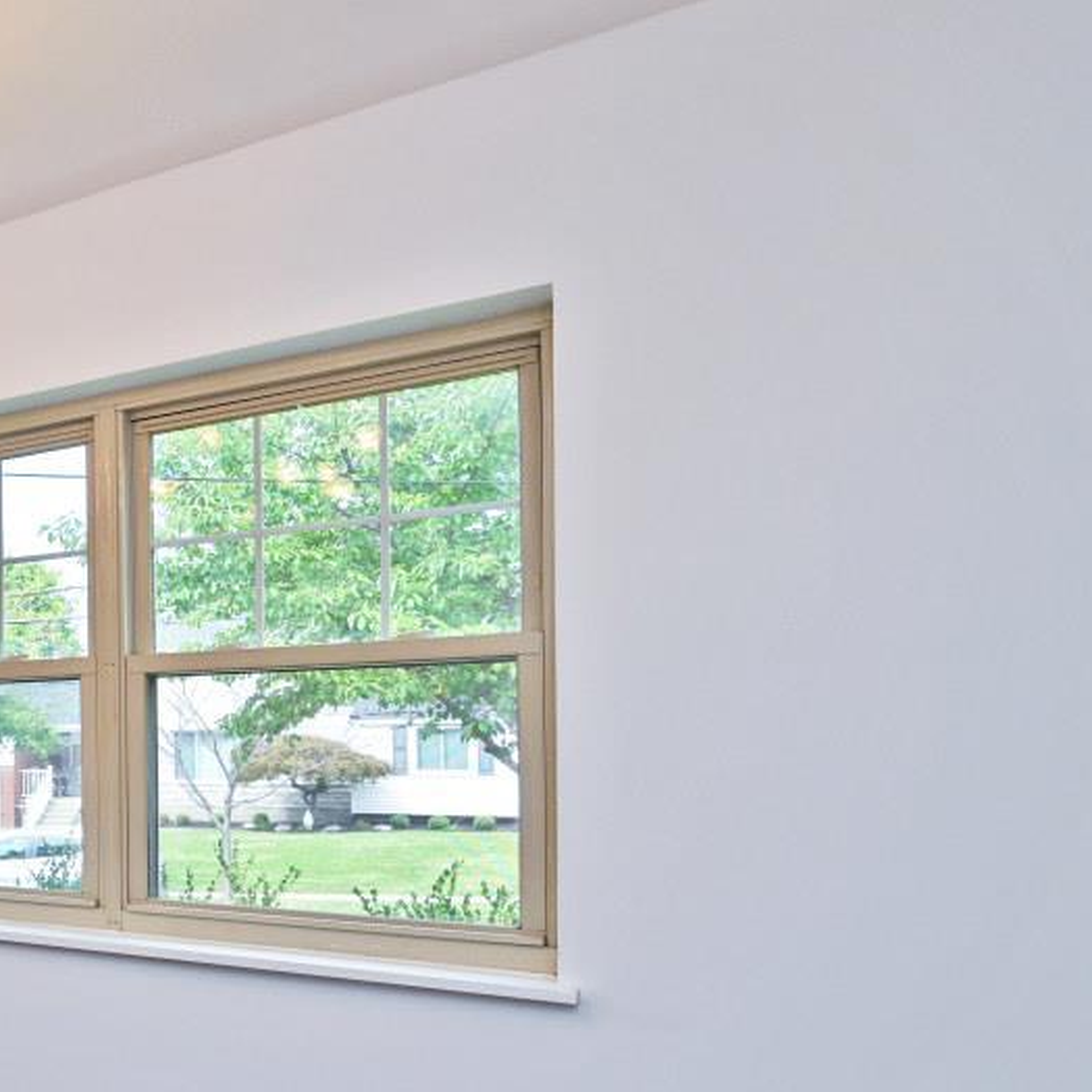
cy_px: 738
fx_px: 1213
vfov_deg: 47.6
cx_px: -322
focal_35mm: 34
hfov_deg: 34.5
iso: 110
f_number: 5.6
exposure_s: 1/125
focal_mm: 14
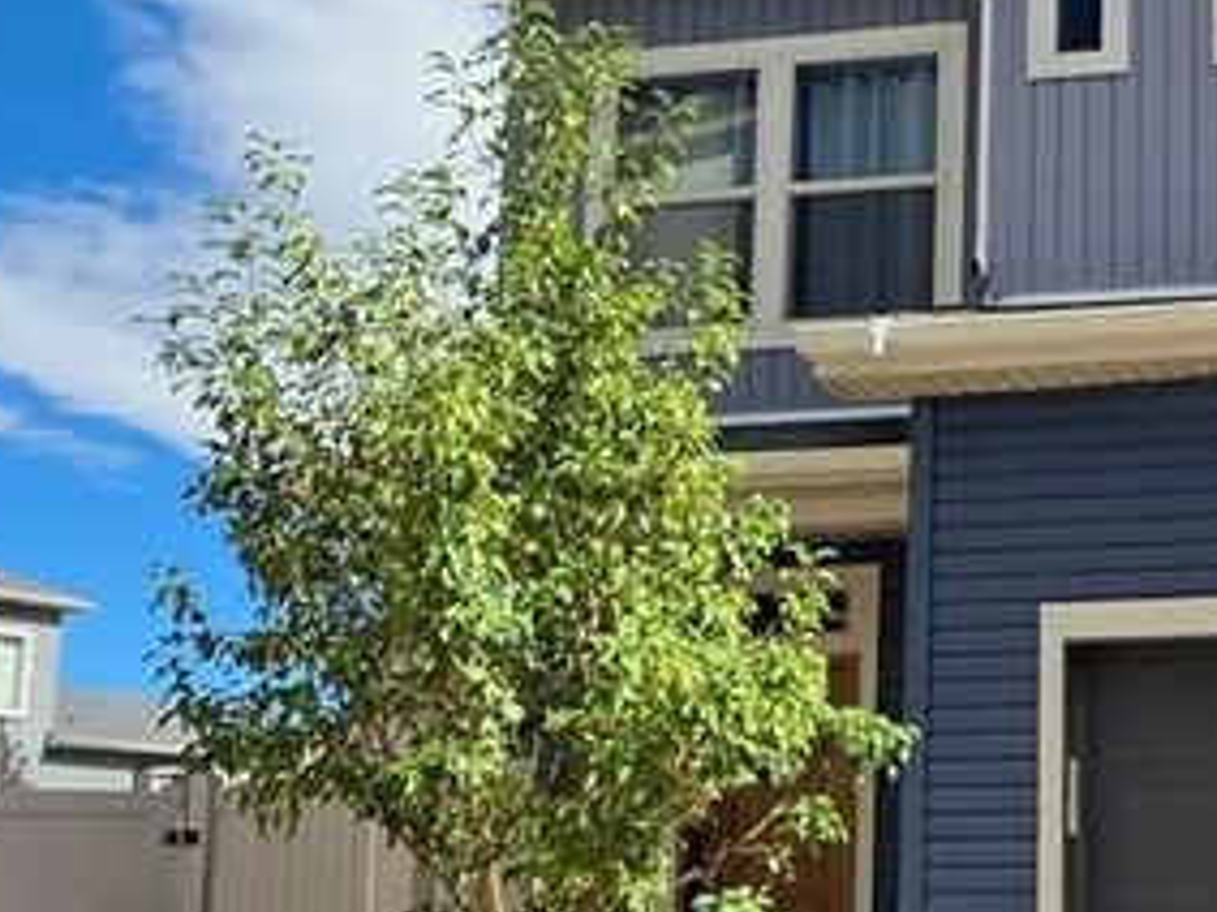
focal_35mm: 47
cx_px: 1312
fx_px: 1652
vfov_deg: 30.5
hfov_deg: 35.2
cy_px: 637
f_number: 1.9
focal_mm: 2.2
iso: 40
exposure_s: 1/2404
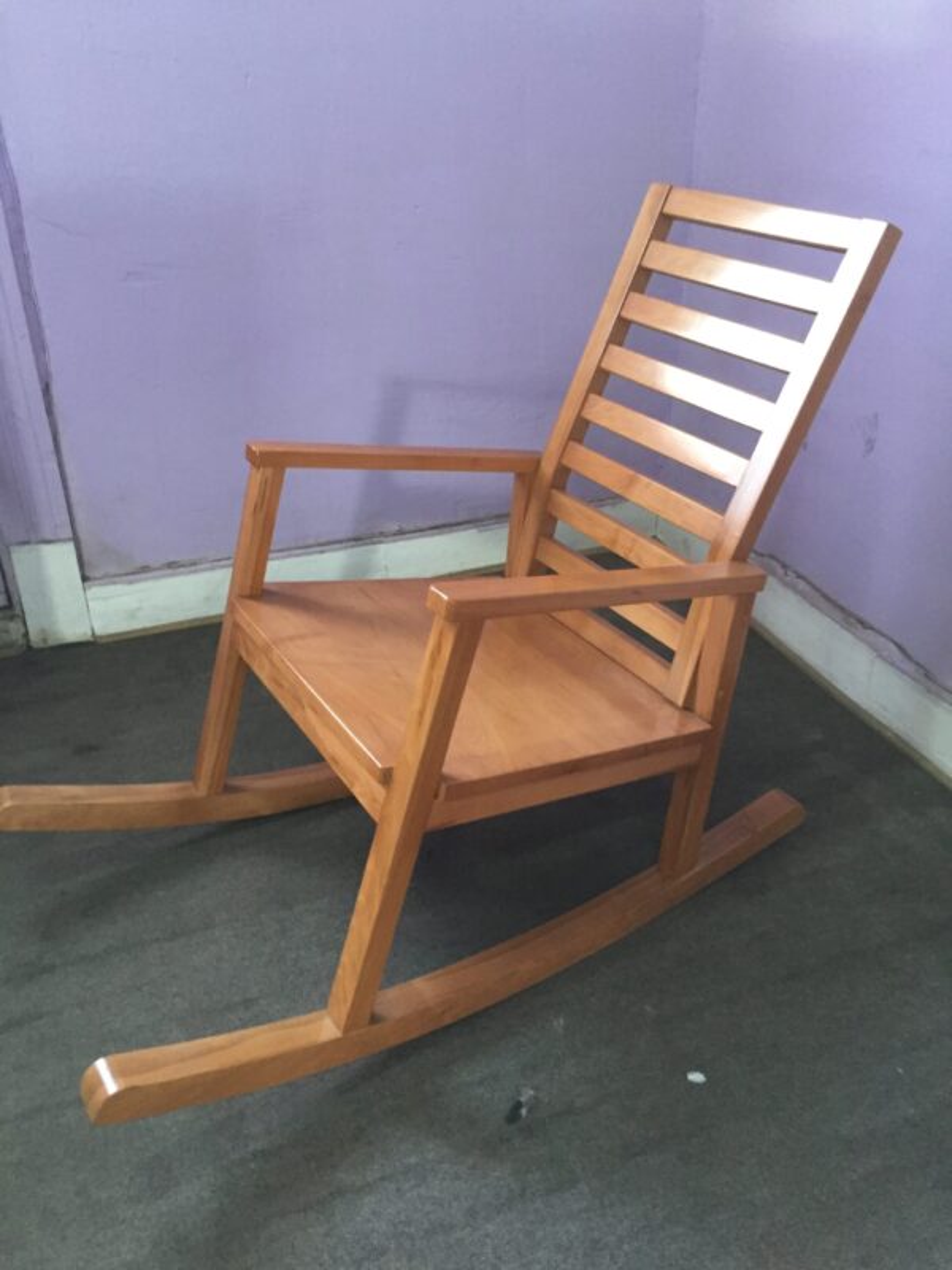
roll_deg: +0.8
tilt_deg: -28.2
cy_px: 635
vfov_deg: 61.7
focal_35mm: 29
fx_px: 1063
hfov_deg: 48.2
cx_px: 476
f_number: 2.2
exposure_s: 1/25
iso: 250
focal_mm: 4.15
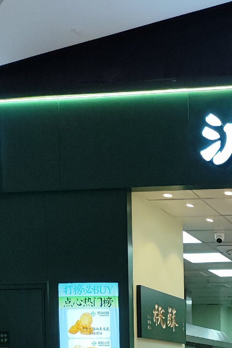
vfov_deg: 26.4
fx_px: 648
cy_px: 427
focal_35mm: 67
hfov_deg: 18.2
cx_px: 340
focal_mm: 5.26
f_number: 1.65
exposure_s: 1/500
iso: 283
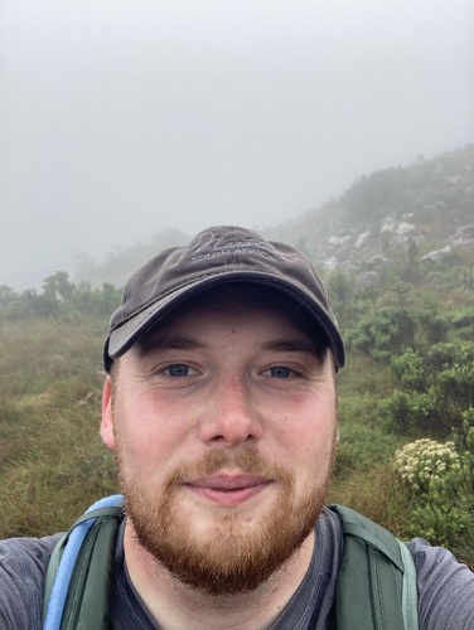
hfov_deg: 44.2
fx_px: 583
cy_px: 315
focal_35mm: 32
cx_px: 237
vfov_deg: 56.8
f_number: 2.2
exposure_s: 1/121
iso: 20
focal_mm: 2.87
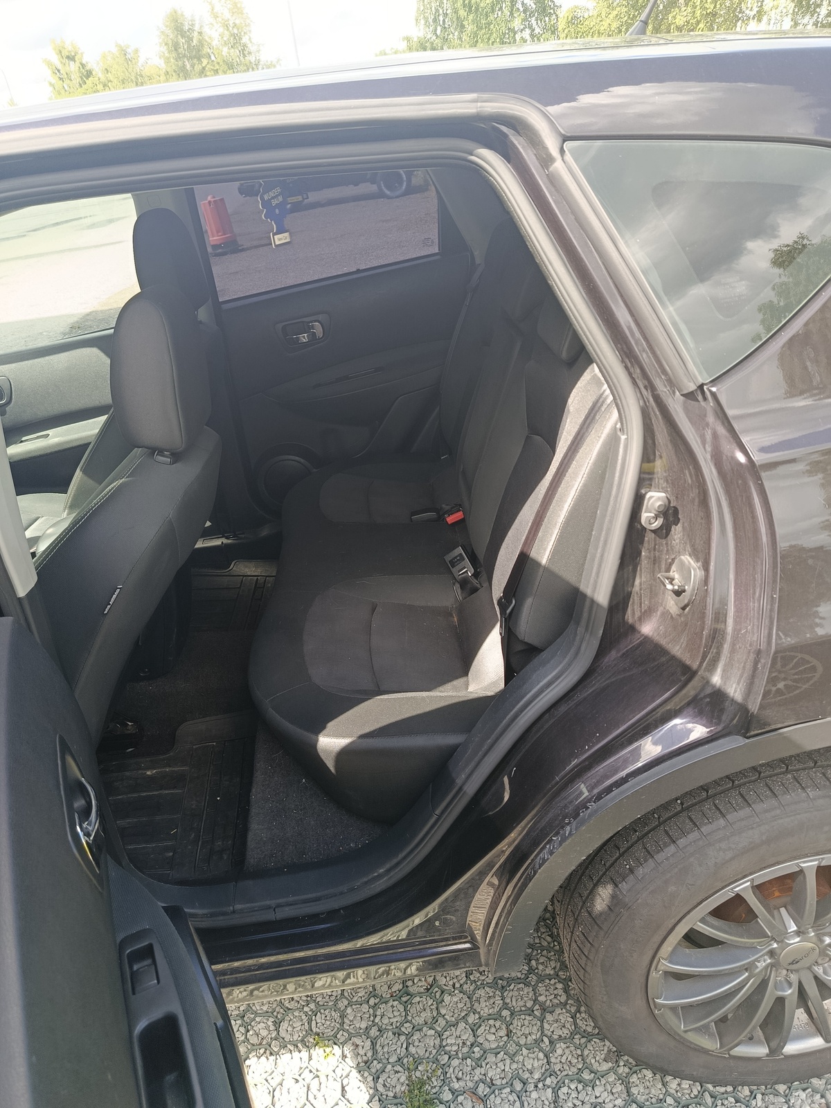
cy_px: 554
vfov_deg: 71.6
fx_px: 768
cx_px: 416
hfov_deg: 56.8
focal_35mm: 24
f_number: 1.7
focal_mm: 5.24
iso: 102
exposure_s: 1/100
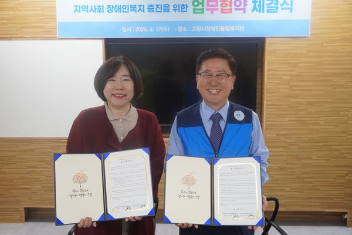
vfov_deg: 33.0
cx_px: 176
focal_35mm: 40
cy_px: 118
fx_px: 396
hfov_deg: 47.9
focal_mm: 27
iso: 1600
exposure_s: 1/160
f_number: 4.5
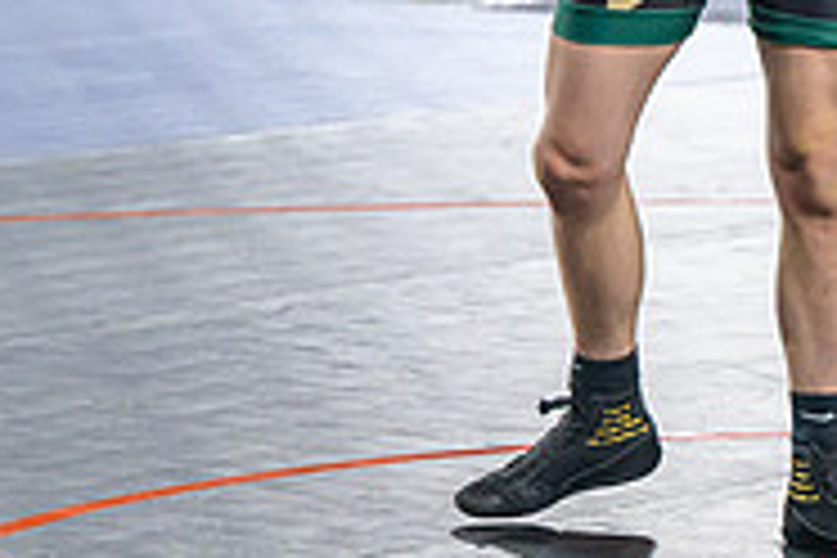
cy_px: -431
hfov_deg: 6.8
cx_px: 812
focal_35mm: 304
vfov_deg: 4.5
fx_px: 7067
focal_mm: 70
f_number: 2.8
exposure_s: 1/800
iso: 2500
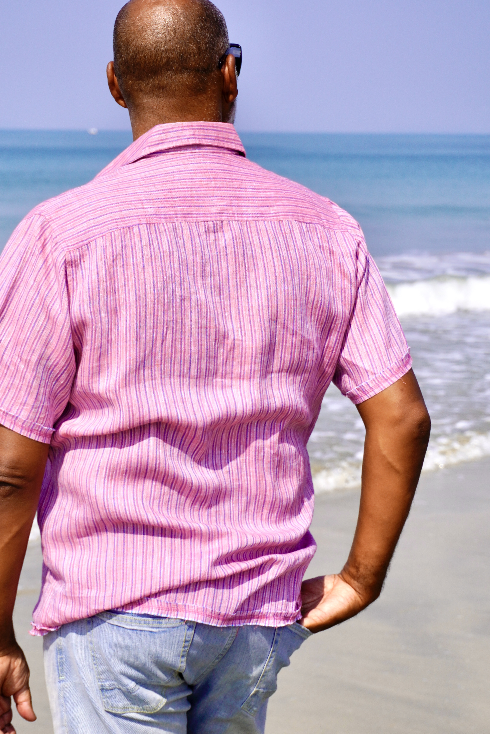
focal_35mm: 91
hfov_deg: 15.0
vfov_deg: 22.4
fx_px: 1858
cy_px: 411
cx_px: 212
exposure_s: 1/1000
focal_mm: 50
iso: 100
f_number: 5.6
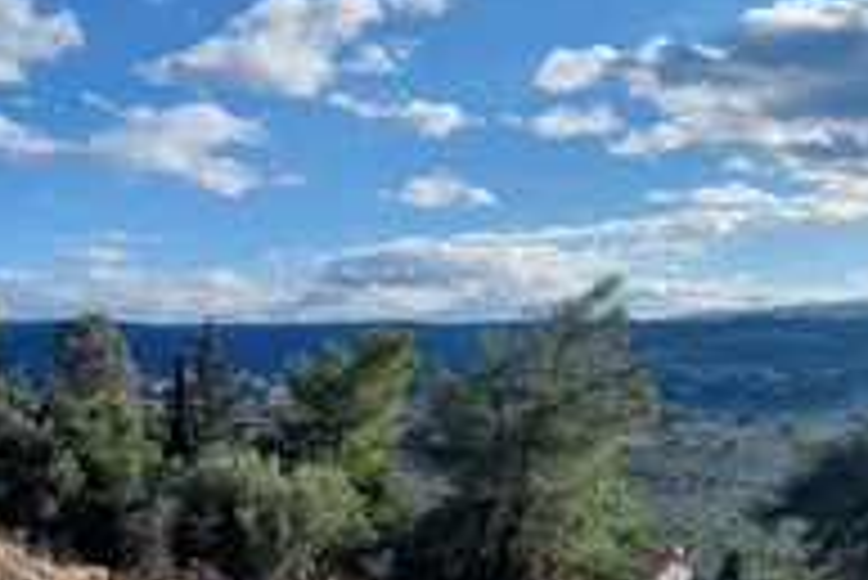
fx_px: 1013
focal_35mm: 42
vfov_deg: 31.6
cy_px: 409
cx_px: 108
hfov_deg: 43.0
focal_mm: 2.2
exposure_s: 1/1908
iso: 50
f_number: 2.2
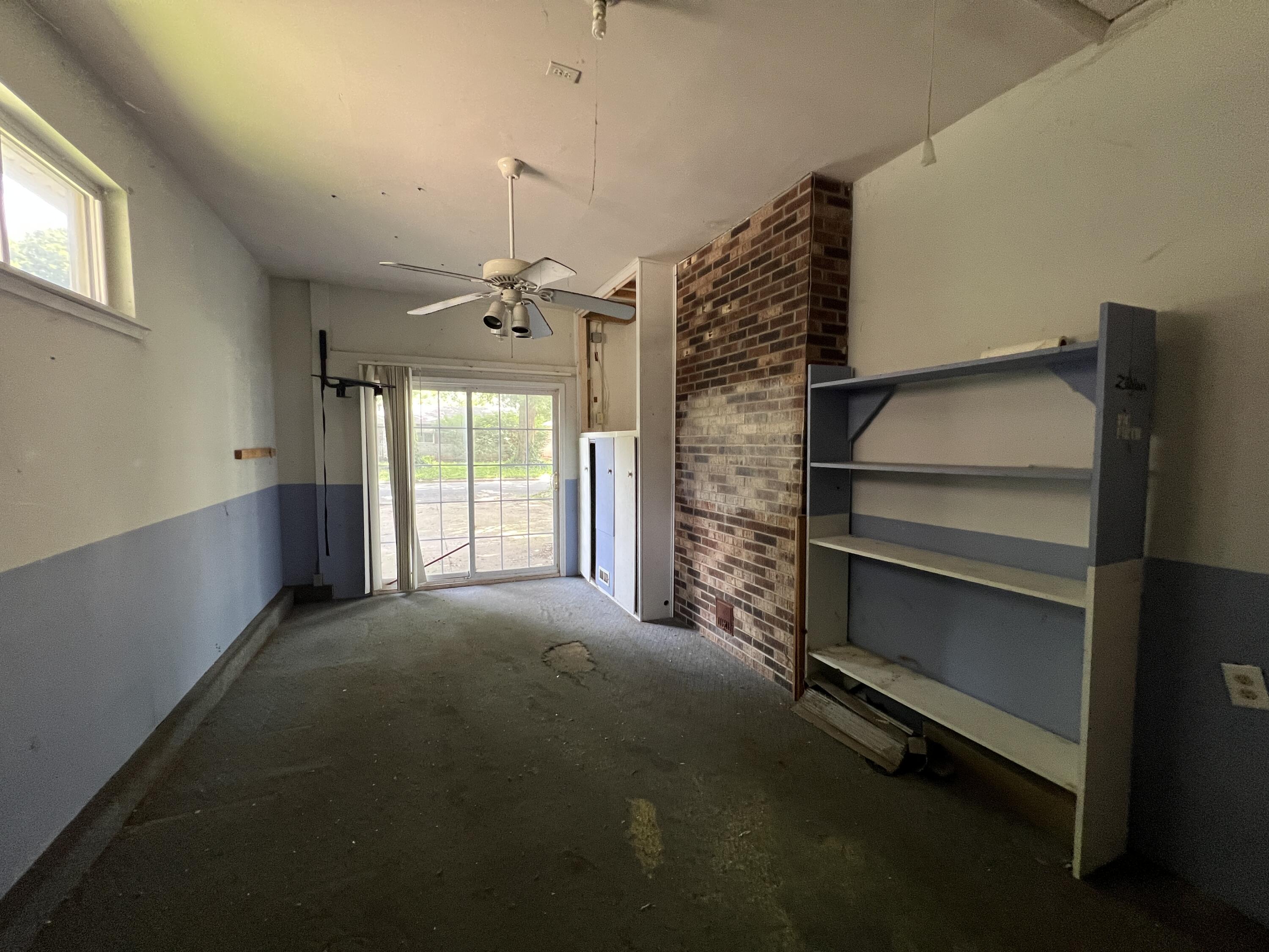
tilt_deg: -3.2
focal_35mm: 13
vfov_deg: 89.9
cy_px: 476
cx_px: 634
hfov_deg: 106.2
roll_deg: -0.4
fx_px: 477
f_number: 1.8
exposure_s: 1/77
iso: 250
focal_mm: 1.57
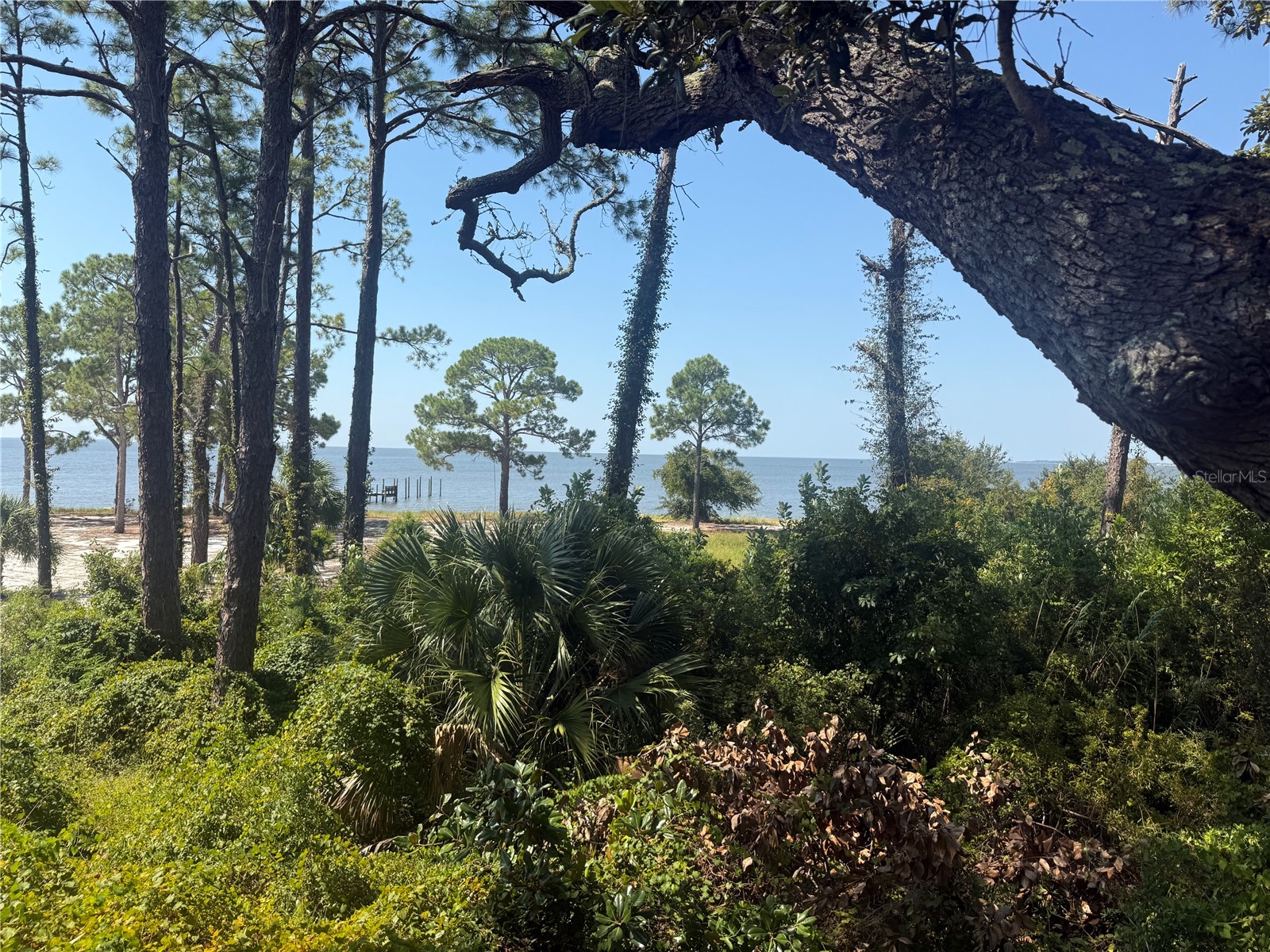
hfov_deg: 71.6
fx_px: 881
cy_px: 476
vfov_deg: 56.8
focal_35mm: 24
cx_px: 635
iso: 80
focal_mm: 6.76
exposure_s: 1/3279
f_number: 1.78
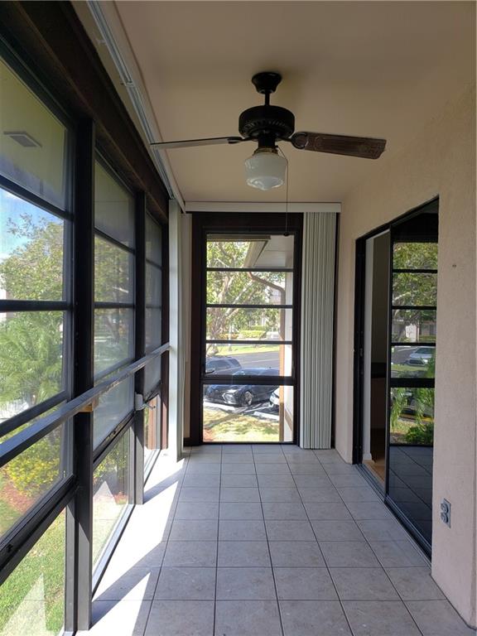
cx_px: 238
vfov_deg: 67.3
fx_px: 478
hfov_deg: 53.1
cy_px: 318
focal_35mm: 26
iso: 50
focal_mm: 4.3
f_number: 2.4
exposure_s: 1/127
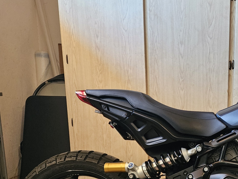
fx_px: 323
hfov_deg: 36.4
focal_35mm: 47
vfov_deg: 29.9
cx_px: 238
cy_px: 151
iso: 640
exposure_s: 1/40
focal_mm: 5.4
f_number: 1.8
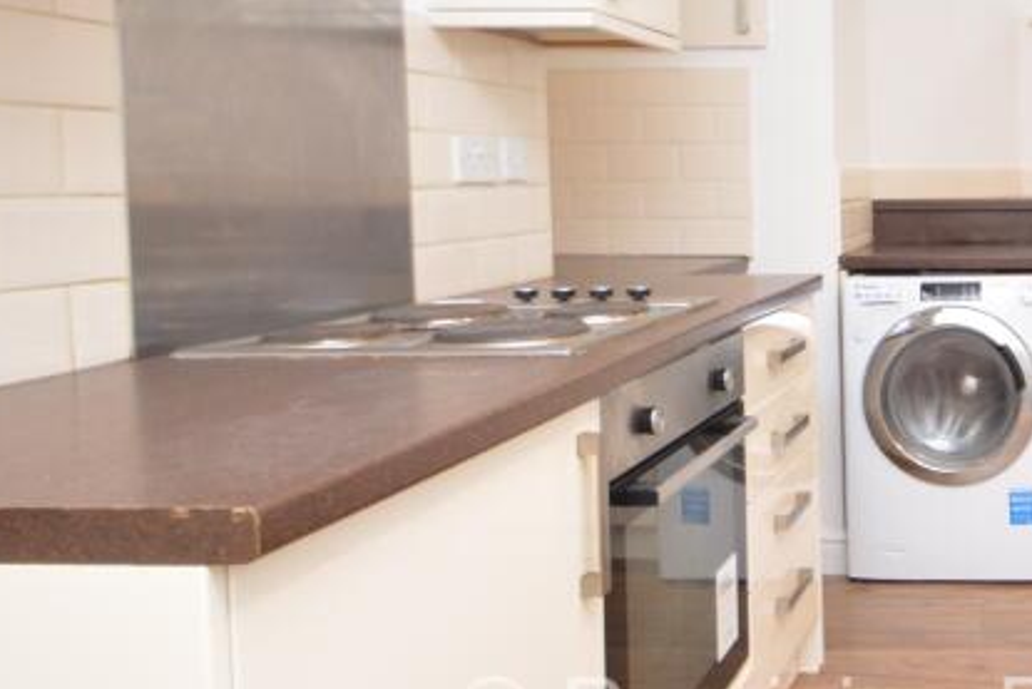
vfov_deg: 35.8
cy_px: 271
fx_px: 1061
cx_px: 1124
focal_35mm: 37
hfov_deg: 41.7
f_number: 3.5
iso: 1000
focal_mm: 10
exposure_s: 1/30
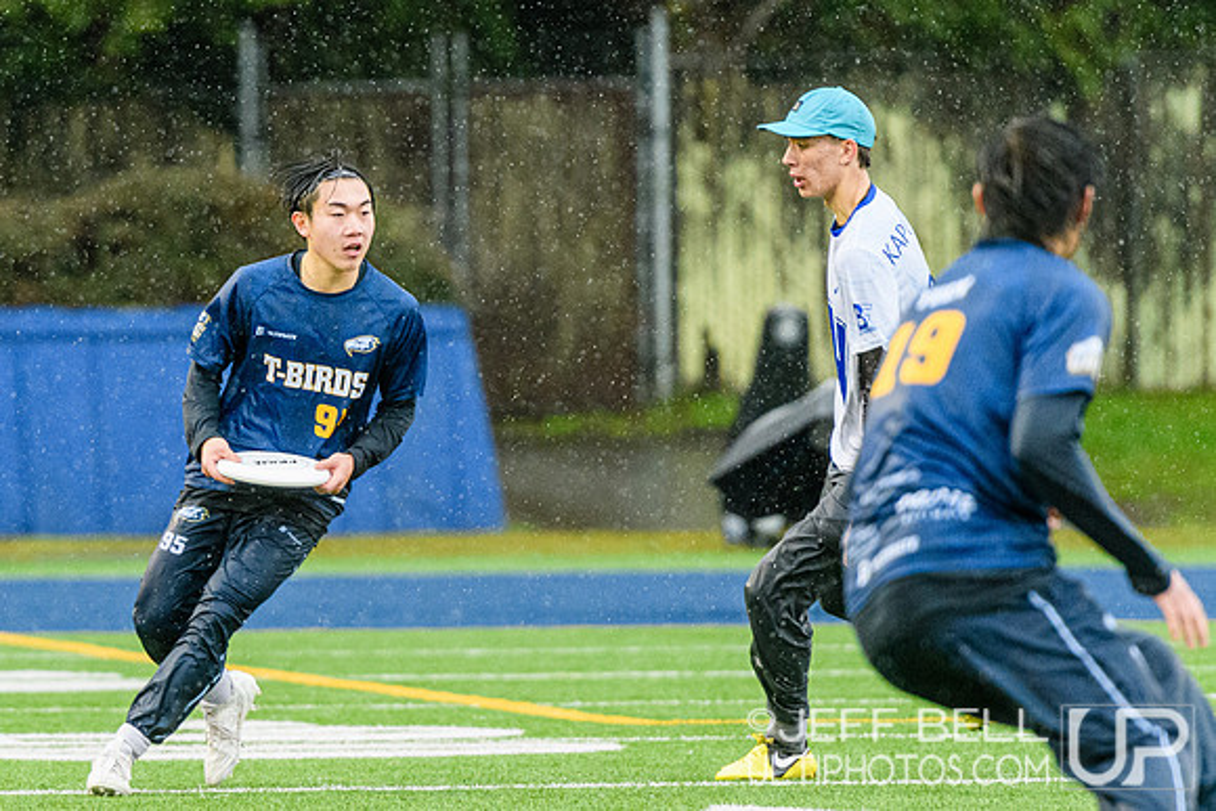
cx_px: 310
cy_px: 406
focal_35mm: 447
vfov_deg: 3.1
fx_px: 15105
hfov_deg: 4.6
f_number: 3.2
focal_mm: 200
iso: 2500
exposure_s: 1/1000
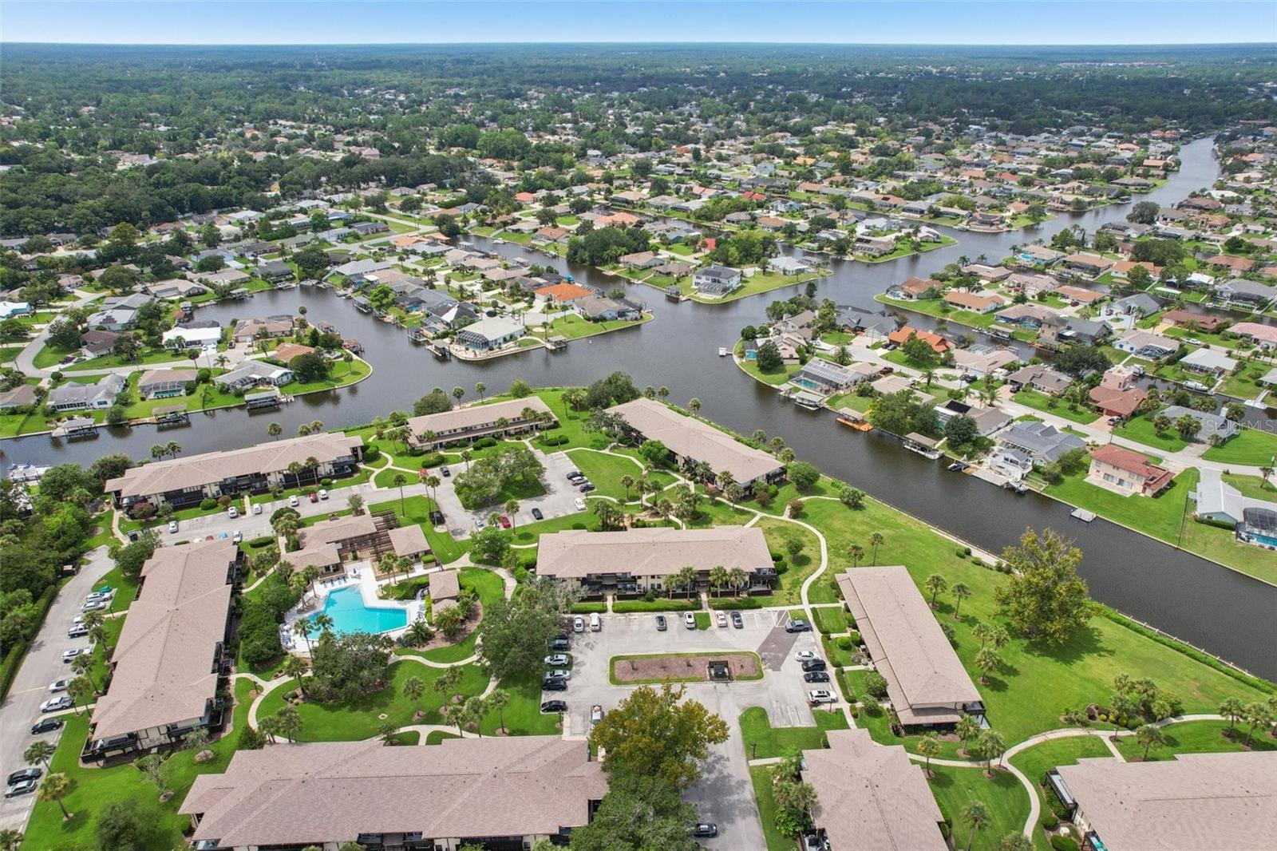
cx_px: 638
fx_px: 780
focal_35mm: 22
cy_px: 426
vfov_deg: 57.2
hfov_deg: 78.6
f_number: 2.8
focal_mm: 8.38
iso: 130
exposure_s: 1/2000
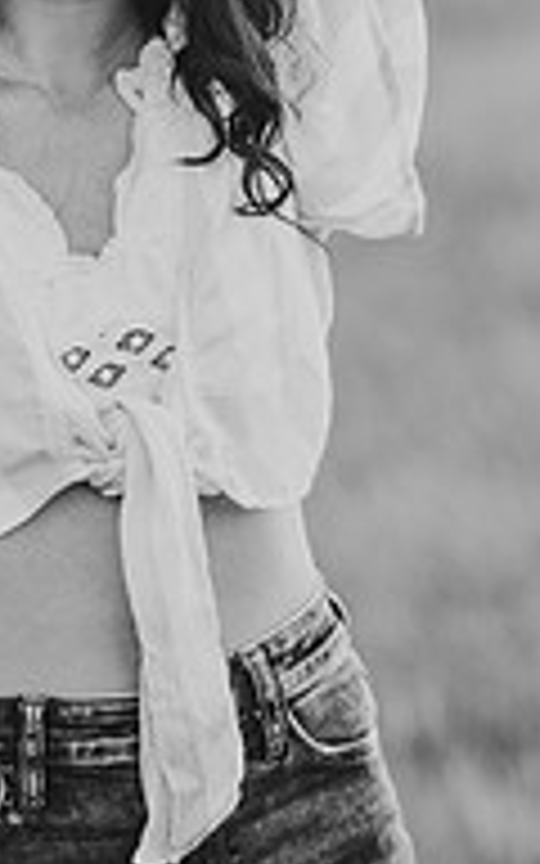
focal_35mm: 227
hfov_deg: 5.8
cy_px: 130
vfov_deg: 9.2
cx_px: 117
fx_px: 5345
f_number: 2.8
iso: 250
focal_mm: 95
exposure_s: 1/400
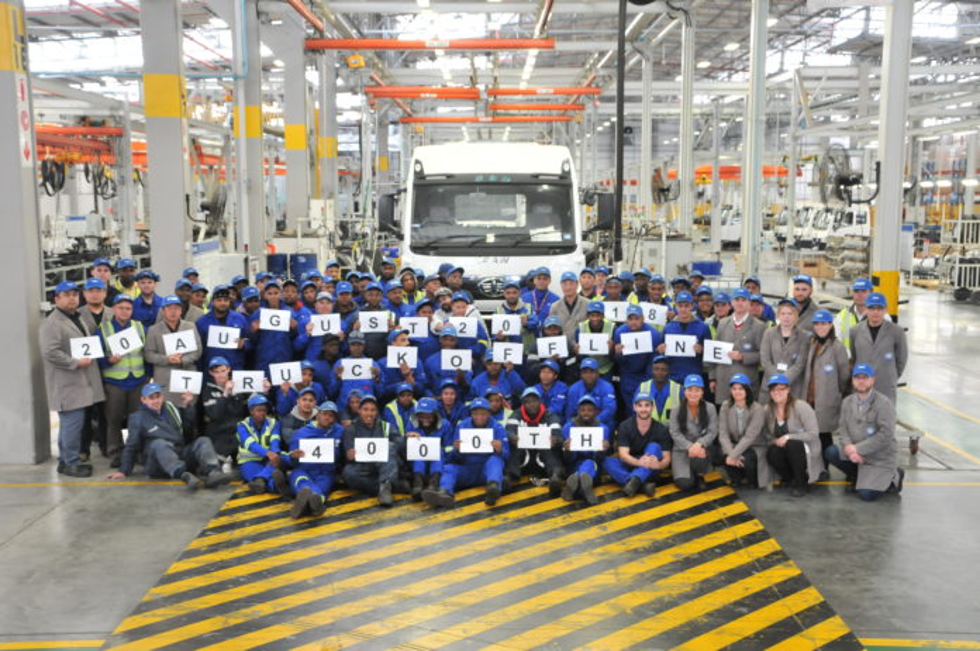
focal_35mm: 45
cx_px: 490
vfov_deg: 29.8
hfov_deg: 43.7
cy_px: 326
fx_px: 1223
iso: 900
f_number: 6.3
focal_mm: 30
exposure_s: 1/30
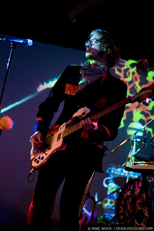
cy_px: 116
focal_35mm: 75
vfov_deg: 27.0
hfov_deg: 18.1
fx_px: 482
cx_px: 77
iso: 1000
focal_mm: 50
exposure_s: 1/200
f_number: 1.8
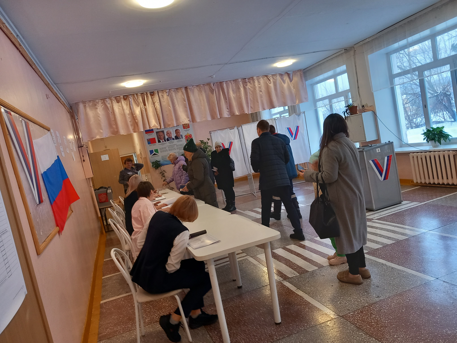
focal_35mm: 27
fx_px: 356
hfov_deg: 65.3
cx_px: 228
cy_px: 172
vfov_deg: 51.4
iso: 200
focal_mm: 4
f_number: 1.8
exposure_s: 1/50
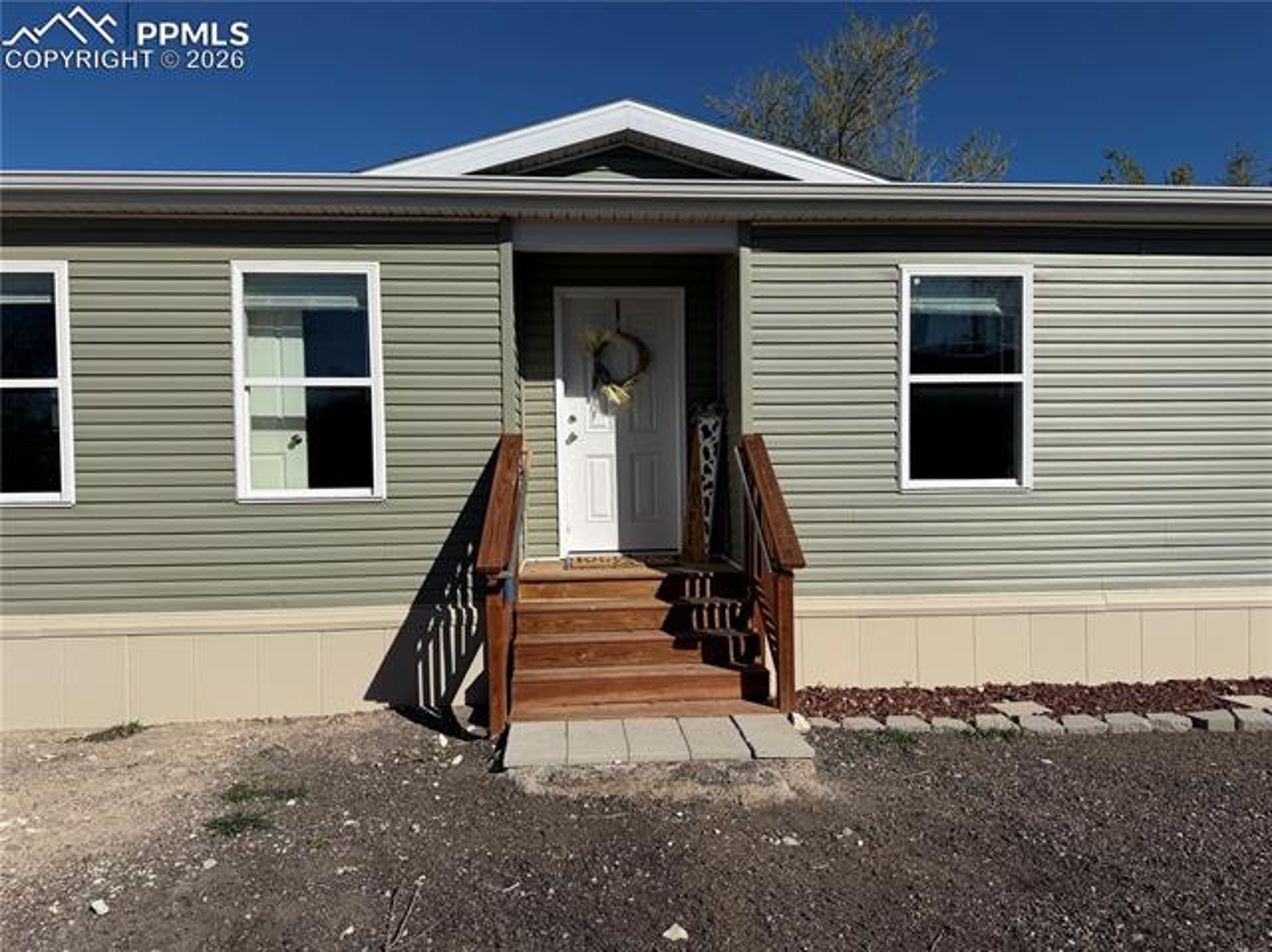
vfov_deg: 56.8
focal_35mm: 24
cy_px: 476
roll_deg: +0.4
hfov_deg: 71.6
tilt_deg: -1.0
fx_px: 881
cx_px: 636
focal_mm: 6.76
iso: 80
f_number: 1.78
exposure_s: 1/10309
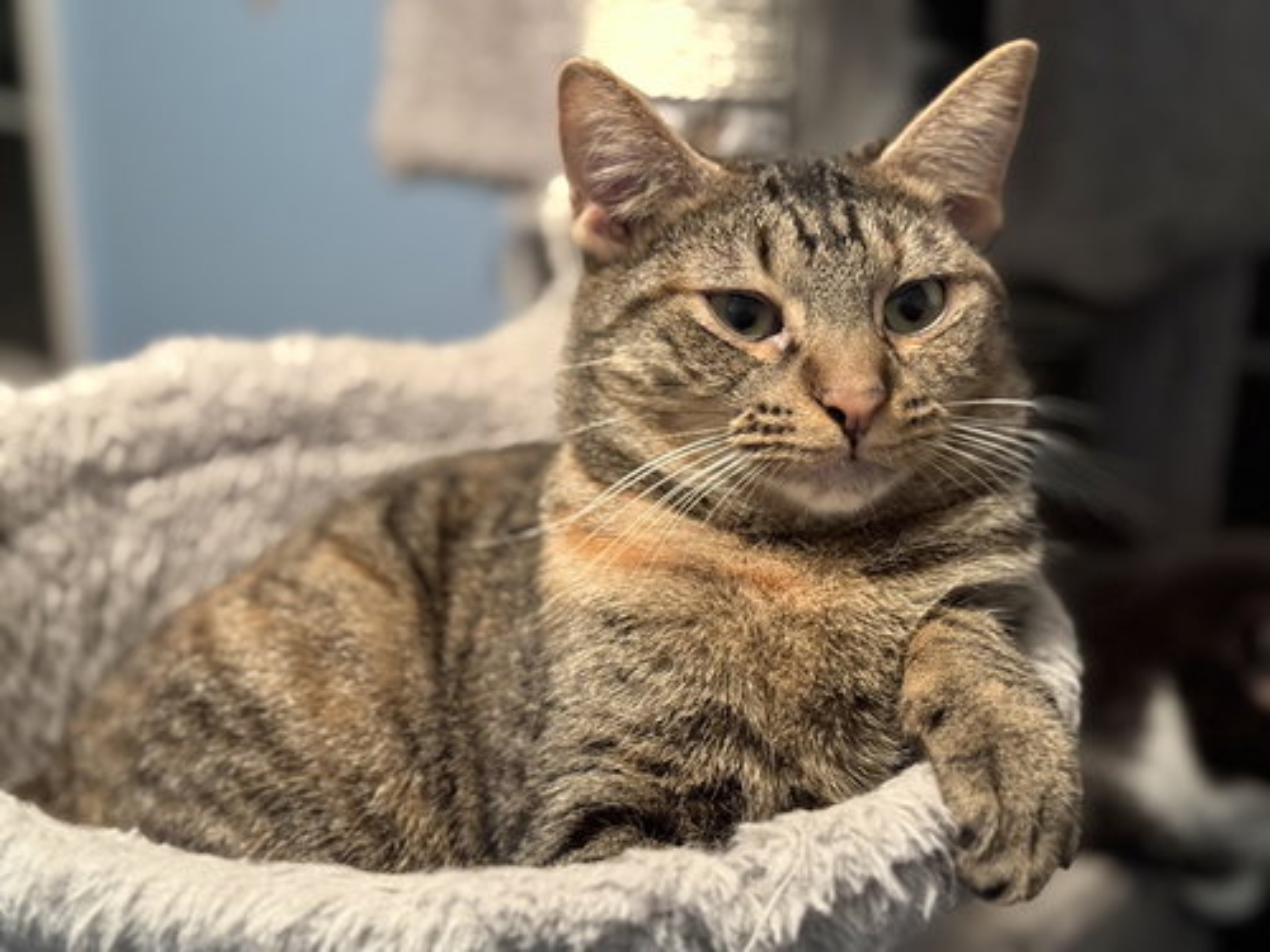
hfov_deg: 39.7
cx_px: 635
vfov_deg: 30.3
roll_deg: -0.7
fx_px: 1761
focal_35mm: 48
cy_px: 476
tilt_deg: -18.9
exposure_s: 1/24
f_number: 1.78
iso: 640
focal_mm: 6.76
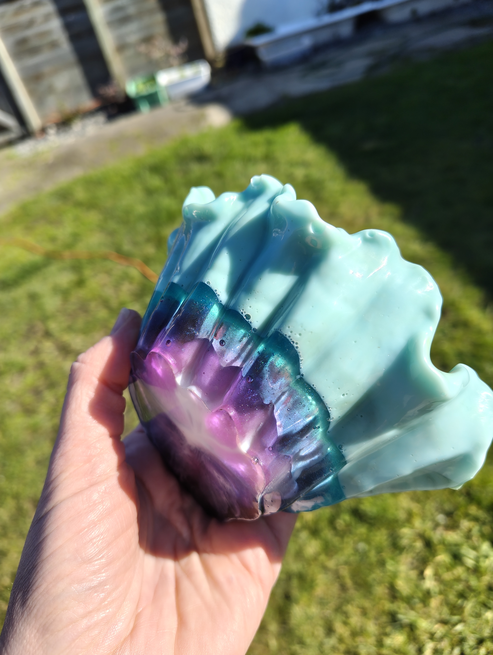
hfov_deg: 56.9
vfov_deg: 71.5
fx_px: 455
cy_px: 328
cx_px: 246
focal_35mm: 24
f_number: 1.88
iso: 50
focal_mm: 5.56
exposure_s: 1/502
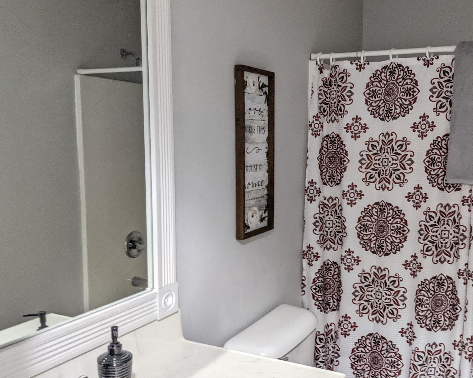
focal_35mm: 36
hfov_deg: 49.7
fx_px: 504
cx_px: 299
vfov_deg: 41.1
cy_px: 198
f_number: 1.8
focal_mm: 4.44
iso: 621
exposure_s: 1/30
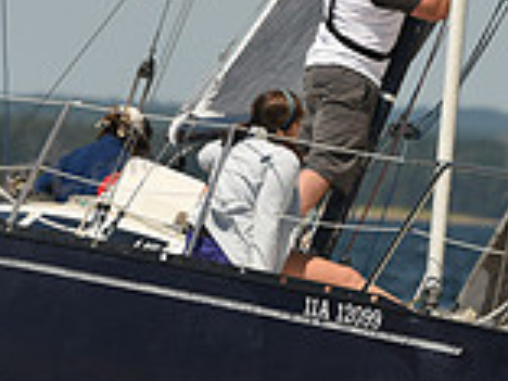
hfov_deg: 1.6
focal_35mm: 1252
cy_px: 327
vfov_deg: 1.2
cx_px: 332
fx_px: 18373
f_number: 6.3
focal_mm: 350
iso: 250
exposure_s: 1/1000
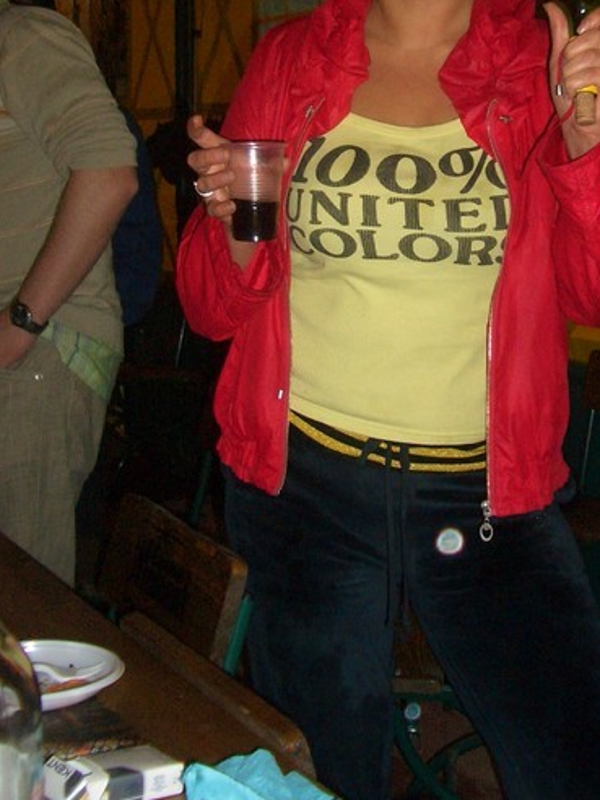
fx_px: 1479
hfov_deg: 22.5
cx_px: 513
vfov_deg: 29.2
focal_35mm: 64
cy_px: 101
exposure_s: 1/60
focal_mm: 5.8
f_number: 2.6
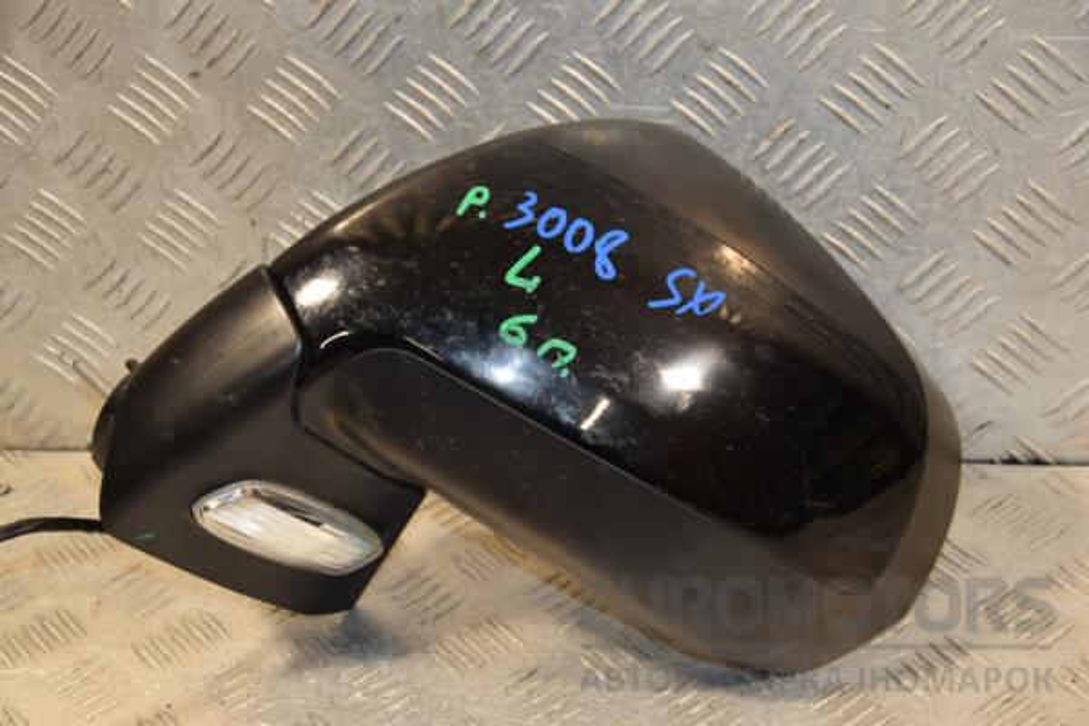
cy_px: 363
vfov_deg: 17.5
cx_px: 544
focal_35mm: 78
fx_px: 2359
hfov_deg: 26.0
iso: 800
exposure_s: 1/160
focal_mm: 52
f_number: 5
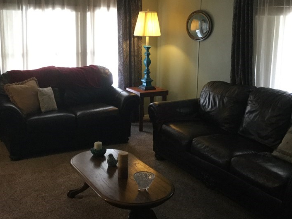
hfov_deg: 42.1
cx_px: 145
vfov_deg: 32.0
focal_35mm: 45
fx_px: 380
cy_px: 82
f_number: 2.4
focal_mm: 3.3
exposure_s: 1/30
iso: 160
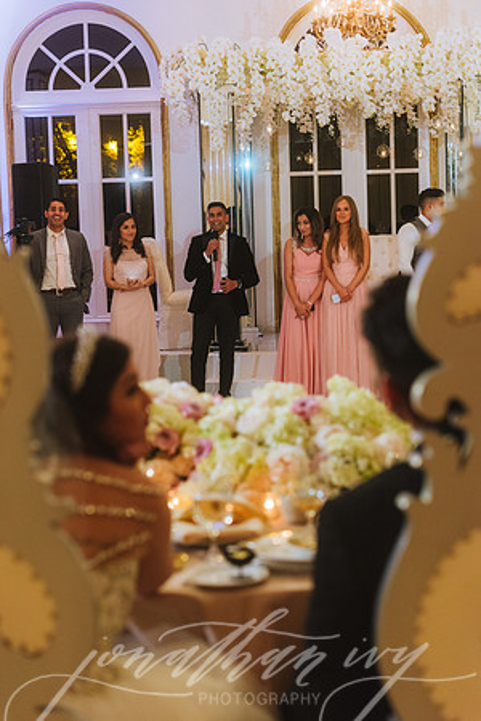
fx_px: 1403
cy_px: 360
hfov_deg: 19.5
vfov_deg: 28.8
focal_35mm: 70
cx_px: 240
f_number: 2.8
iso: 2000
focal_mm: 70
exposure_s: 1/125
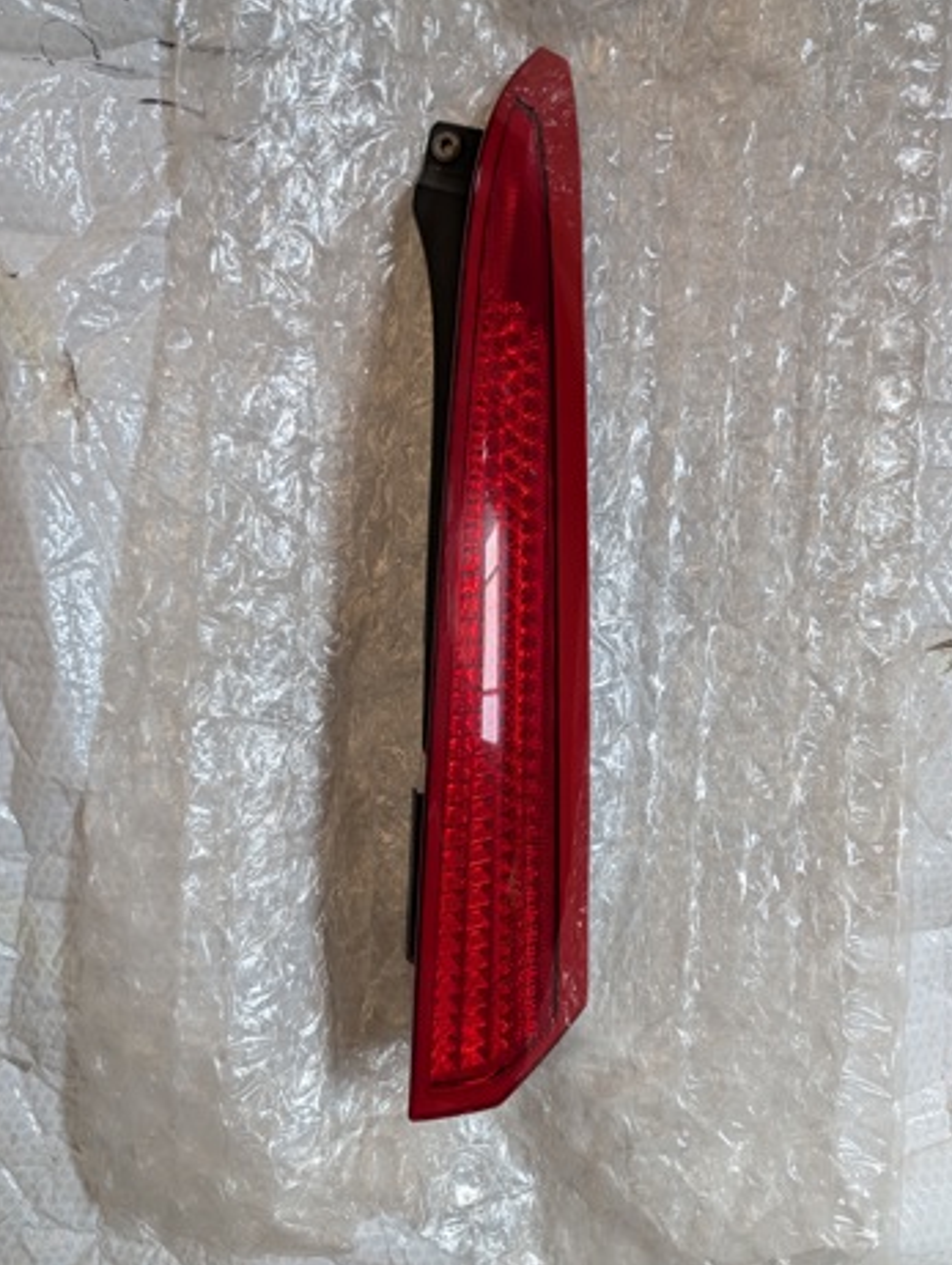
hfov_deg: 55.0
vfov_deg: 69.3
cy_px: 653
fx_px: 915
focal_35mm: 25
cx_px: 473
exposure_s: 1/426
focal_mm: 6.9
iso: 19
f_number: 1.68
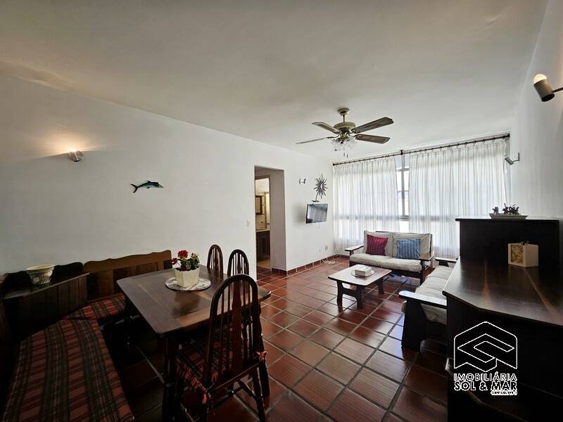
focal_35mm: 13
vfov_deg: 89.9
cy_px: 211
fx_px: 211
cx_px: 282
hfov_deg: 106.2
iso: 32
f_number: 2.2
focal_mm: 1.7
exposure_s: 1/60
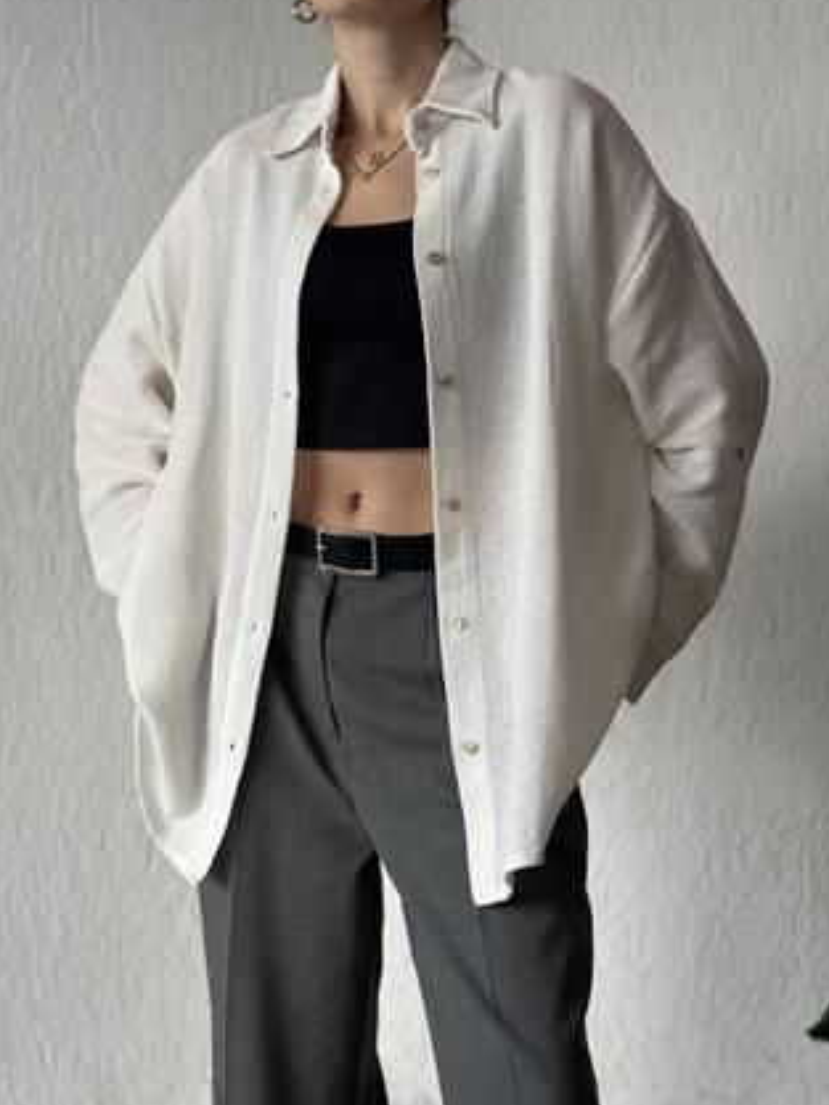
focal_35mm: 49
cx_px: 418
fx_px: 1564
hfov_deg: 29.7
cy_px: 546
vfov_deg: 38.9
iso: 125
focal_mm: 6.86
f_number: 1.78
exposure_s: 1/118
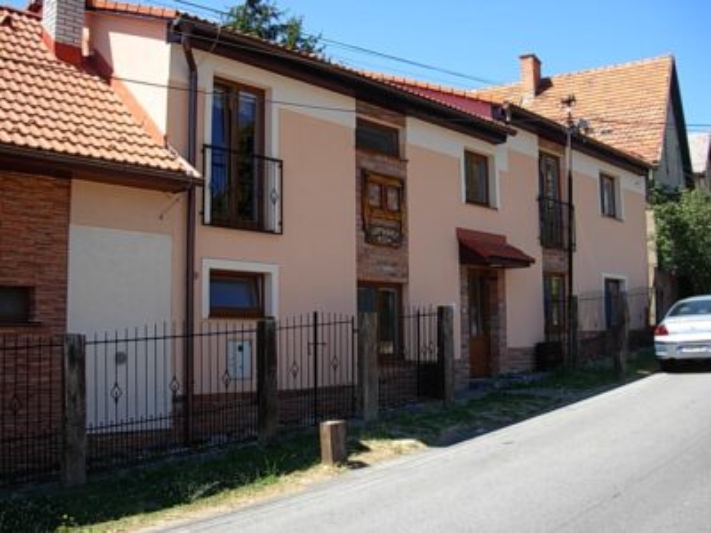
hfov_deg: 49.0
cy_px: 266
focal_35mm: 38
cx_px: 356
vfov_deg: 37.7
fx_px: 781
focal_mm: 6.3
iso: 79
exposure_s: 1/609
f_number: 2.9
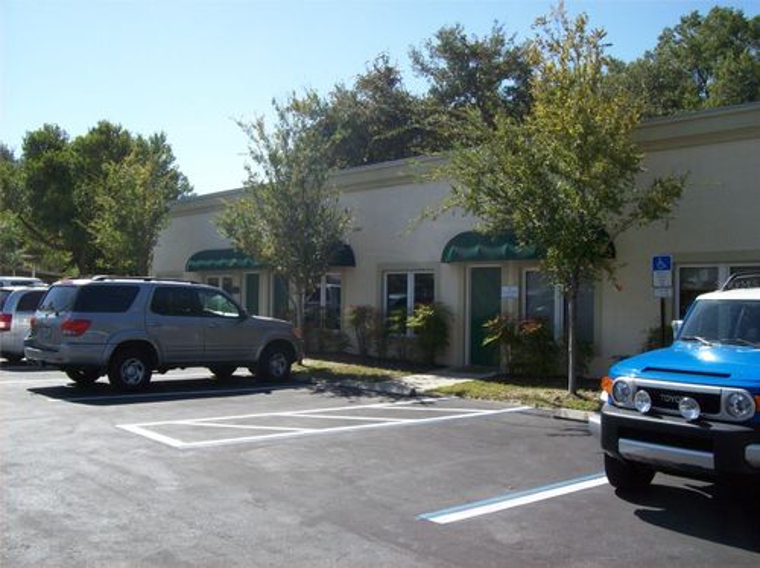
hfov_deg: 51.4
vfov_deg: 39.6
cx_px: 380
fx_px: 790
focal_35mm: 36
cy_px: 284
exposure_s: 1/452
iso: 80
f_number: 4.8
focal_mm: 6
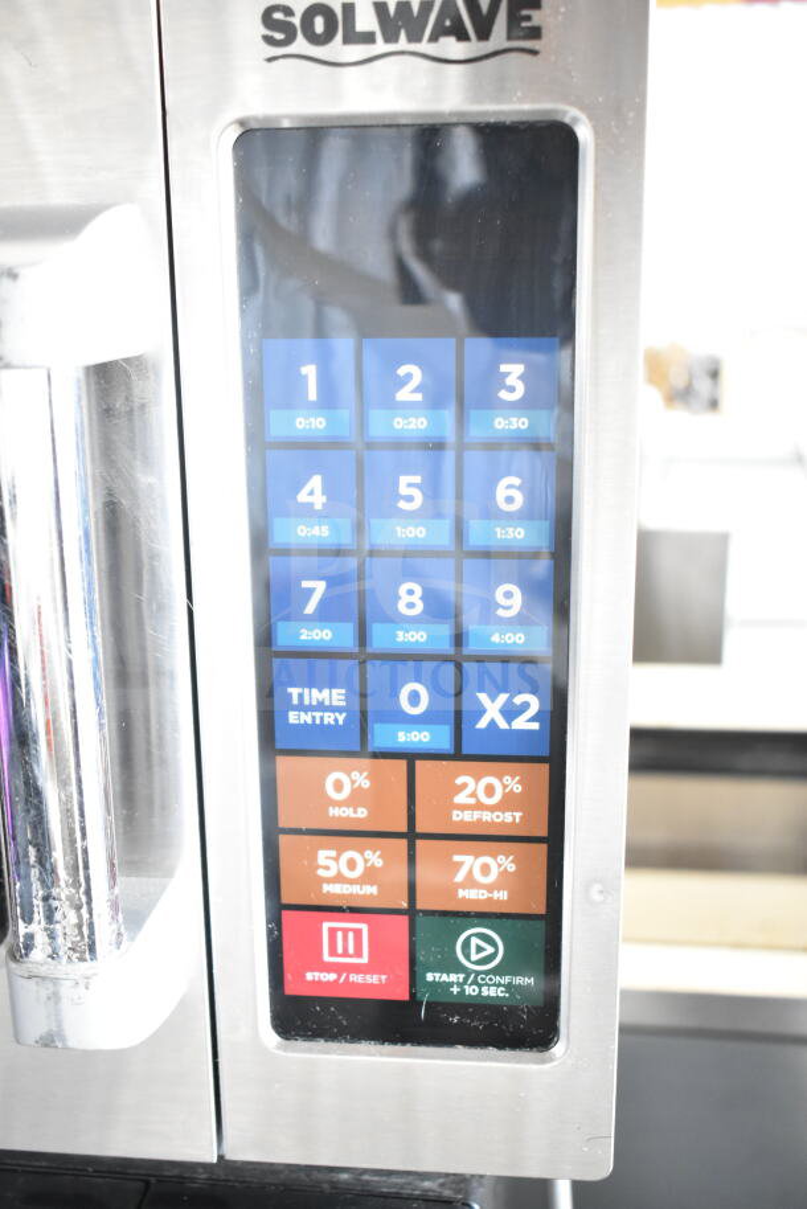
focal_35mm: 38
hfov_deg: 35.5
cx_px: 404
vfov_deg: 51.3
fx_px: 1260
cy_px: 604
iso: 3600
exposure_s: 1/40
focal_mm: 25
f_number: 4
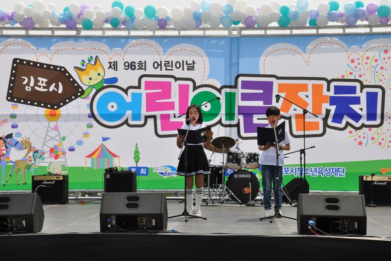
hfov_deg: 25.7
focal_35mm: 79
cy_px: 130
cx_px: 196
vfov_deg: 17.3
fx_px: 858
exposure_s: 1/200
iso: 200
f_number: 14
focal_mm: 52
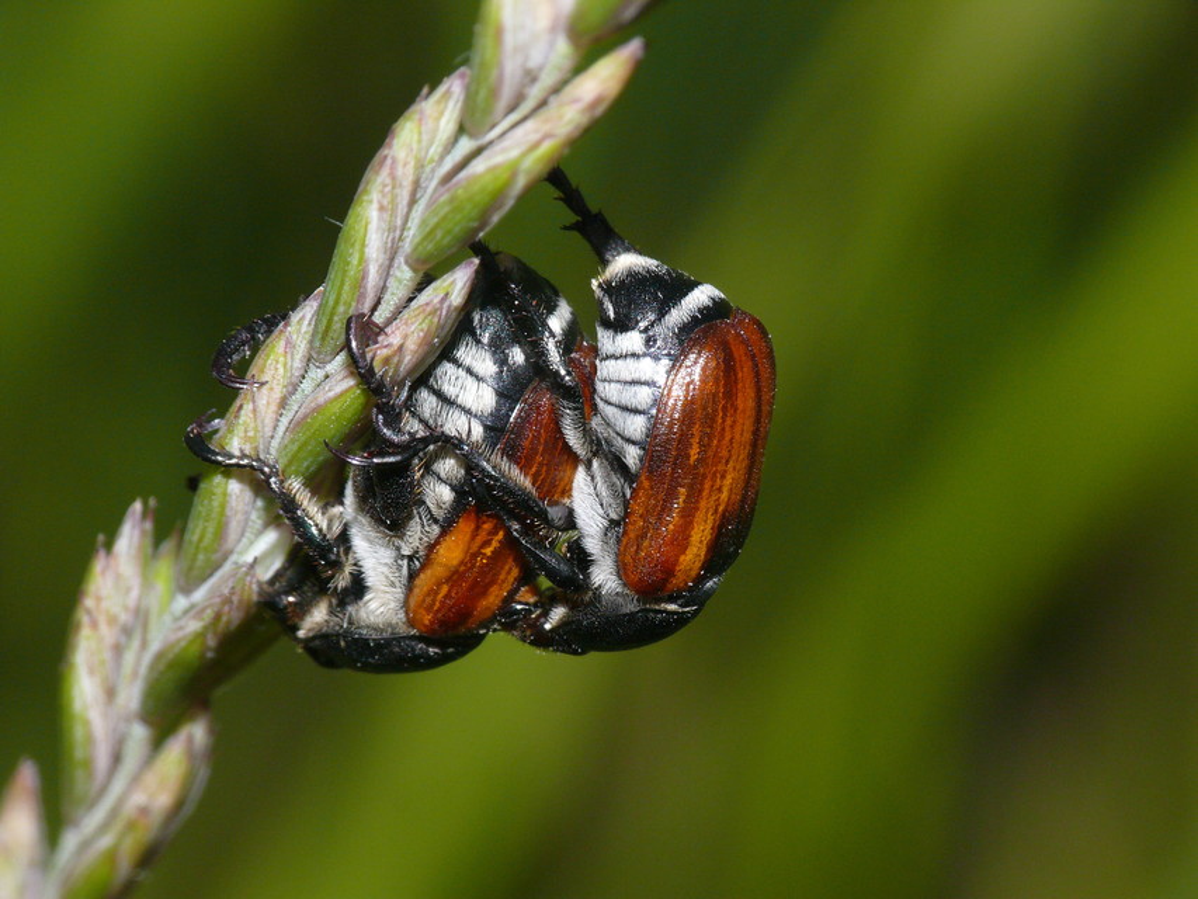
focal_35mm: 207
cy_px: 450
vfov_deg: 7.2
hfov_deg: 9.6
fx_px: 7165
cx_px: 599
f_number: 11
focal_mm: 43.9
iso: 200
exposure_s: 1/640
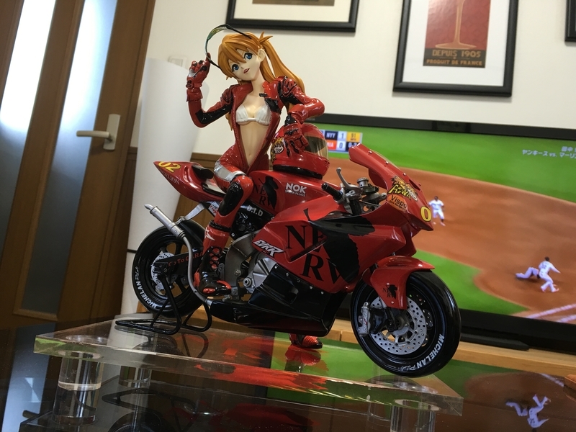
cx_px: 288
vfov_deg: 48.2
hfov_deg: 61.7
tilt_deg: +7.1
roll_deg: -7.9
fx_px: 483
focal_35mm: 29
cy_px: 216
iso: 32
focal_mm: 4.15
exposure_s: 1/15
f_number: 2.2
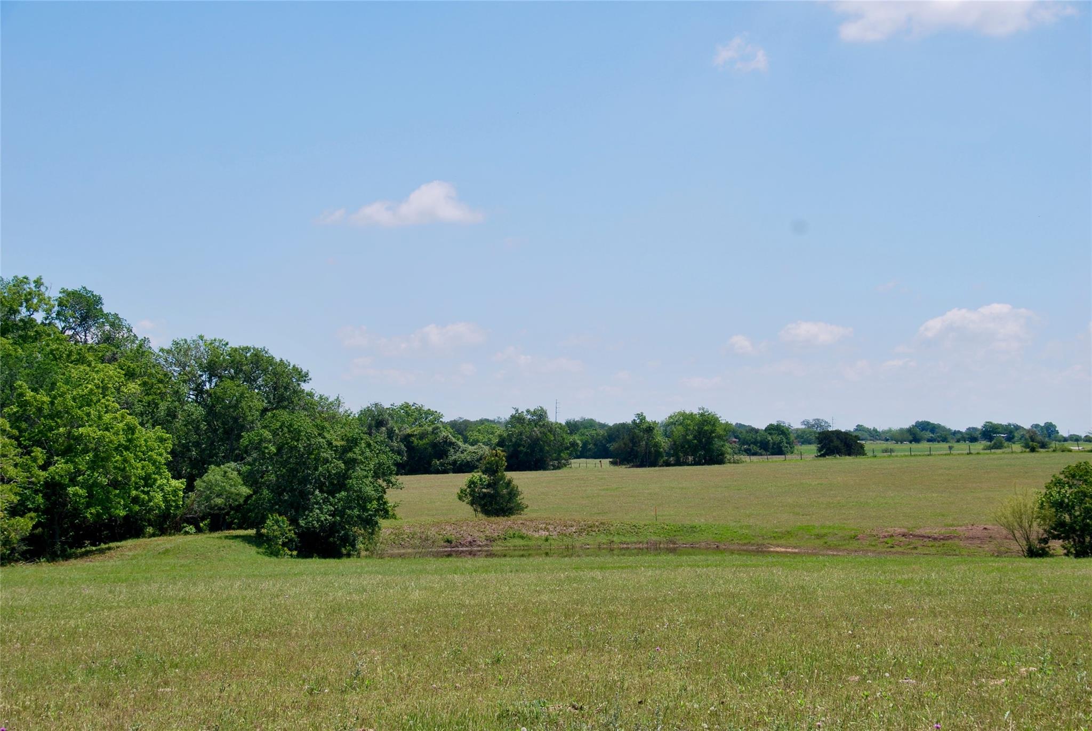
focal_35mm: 66
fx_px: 2004
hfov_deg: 30.5
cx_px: 546
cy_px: 366
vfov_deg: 20.7
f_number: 8
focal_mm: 44
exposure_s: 1/250
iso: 100
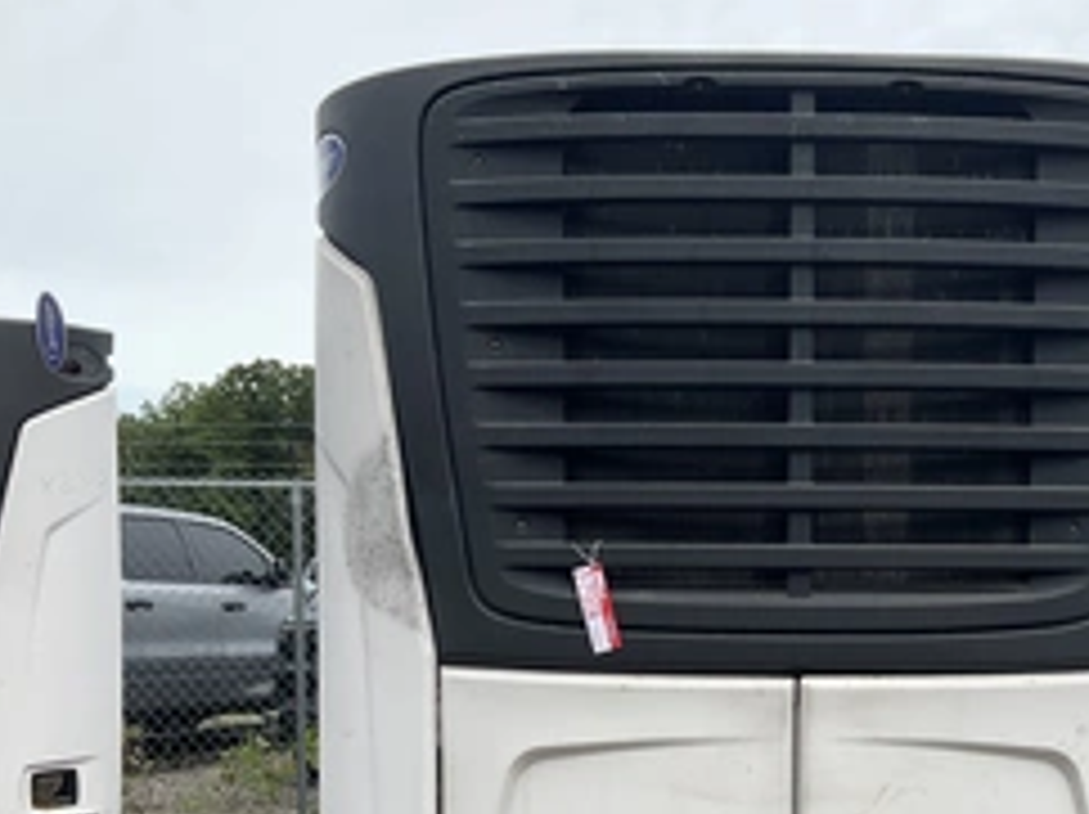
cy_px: 666
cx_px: 747
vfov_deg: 29.4
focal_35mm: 48
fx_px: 1509
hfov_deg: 39.1
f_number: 1.8
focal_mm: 3
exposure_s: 1/1675
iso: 25
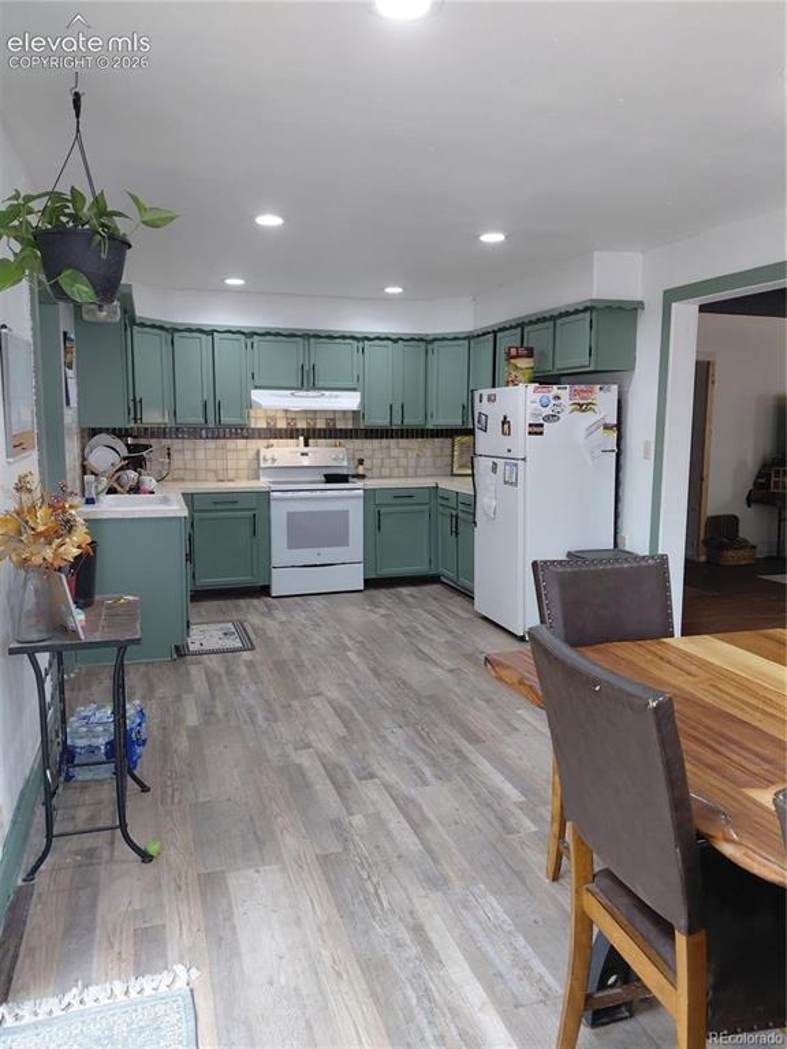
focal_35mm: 25
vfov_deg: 69.4
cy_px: 524
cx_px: 394
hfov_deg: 54.9
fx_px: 758
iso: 200
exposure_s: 1/120
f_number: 1.8
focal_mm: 4.69
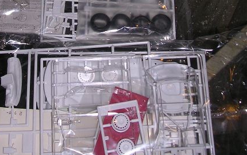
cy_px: -13
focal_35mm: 75
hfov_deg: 27.3
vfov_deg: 16.9
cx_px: 83
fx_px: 505
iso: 100
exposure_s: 1/60.1
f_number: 2.8
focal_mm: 5.8
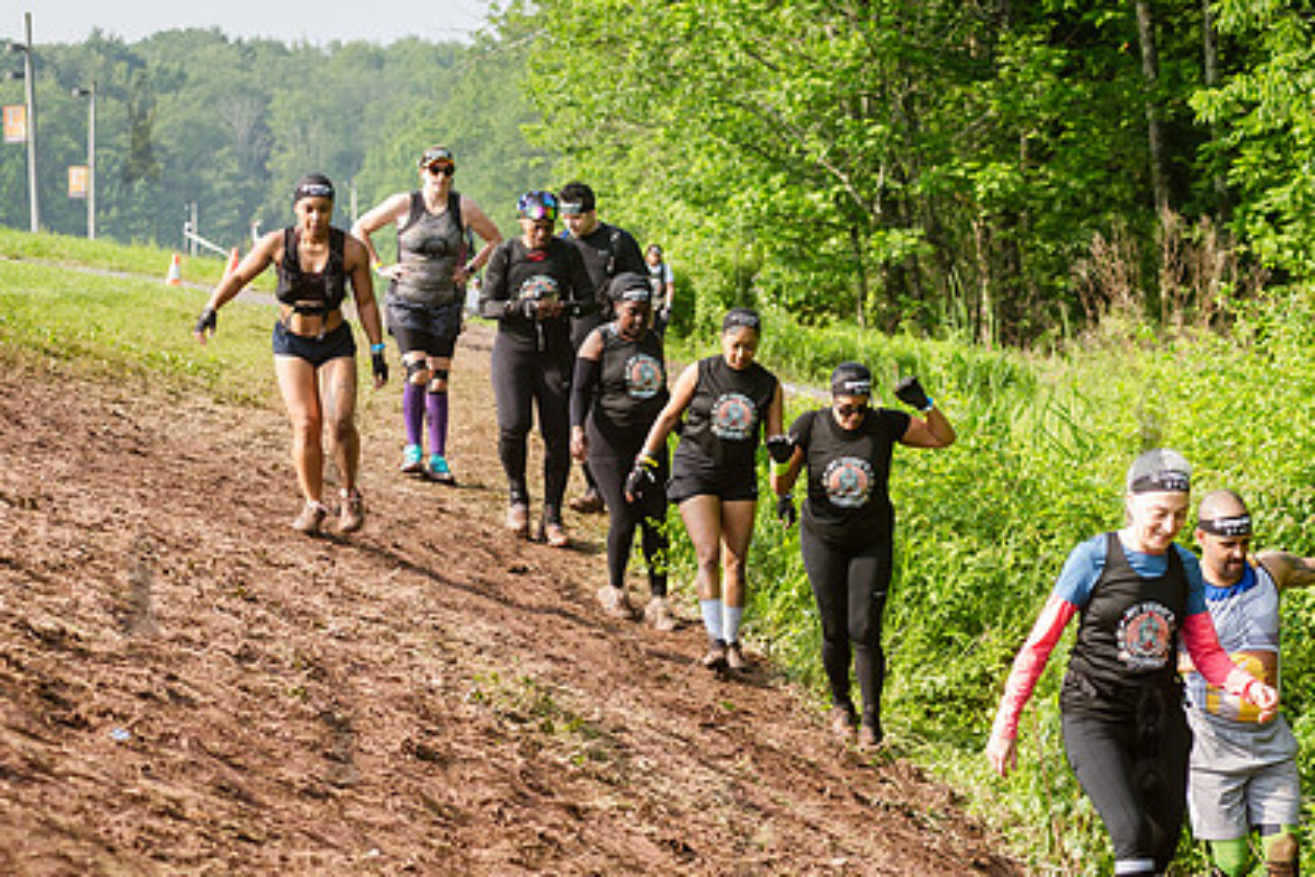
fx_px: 4054
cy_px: 581
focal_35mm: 111
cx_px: 745
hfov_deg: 18.4
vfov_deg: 12.3
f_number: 4.5
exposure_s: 1/500
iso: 250
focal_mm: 80
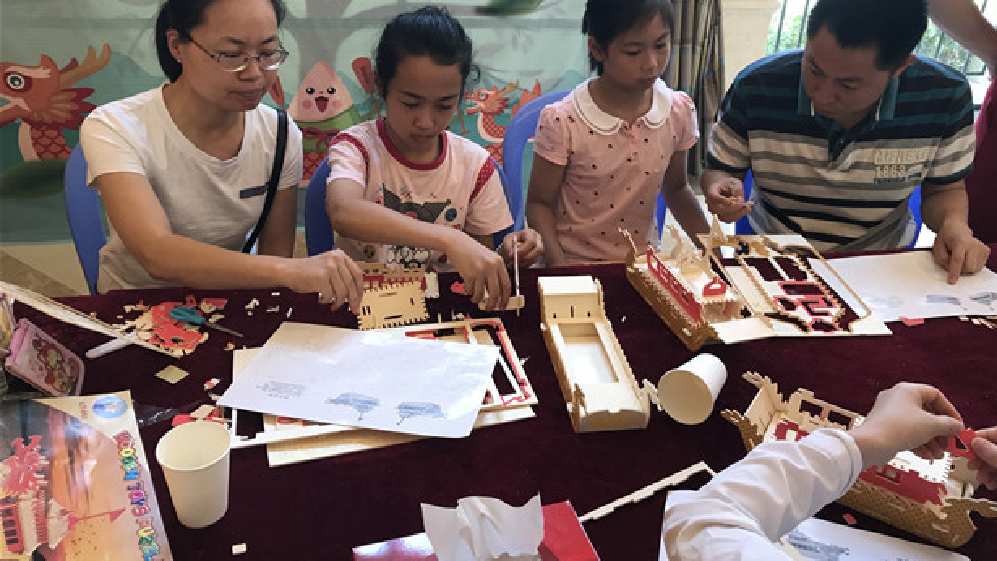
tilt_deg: -25.7
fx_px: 820
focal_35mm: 31
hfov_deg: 62.6
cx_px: 505
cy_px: 222
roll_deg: -2.8
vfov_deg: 37.6
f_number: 1.8
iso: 32
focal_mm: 3.99
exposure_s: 1/25
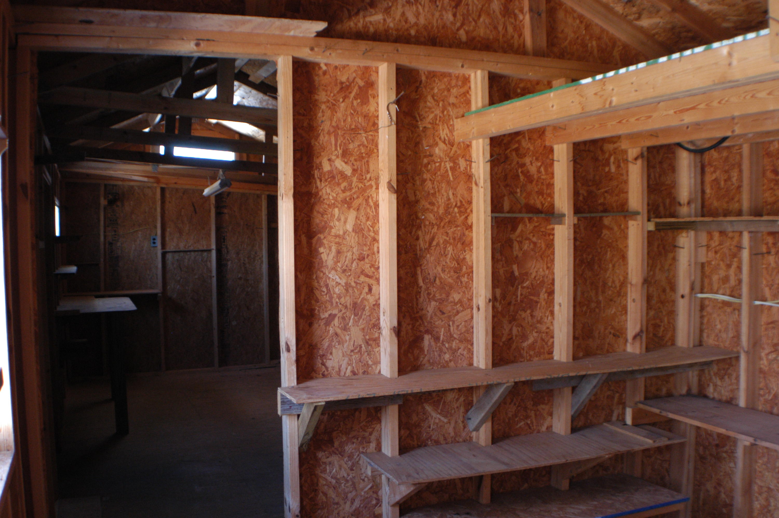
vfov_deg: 28.9
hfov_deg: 42.4
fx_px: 1005
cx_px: 390
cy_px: 259
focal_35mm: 46
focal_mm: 31
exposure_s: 1/50
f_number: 3.8
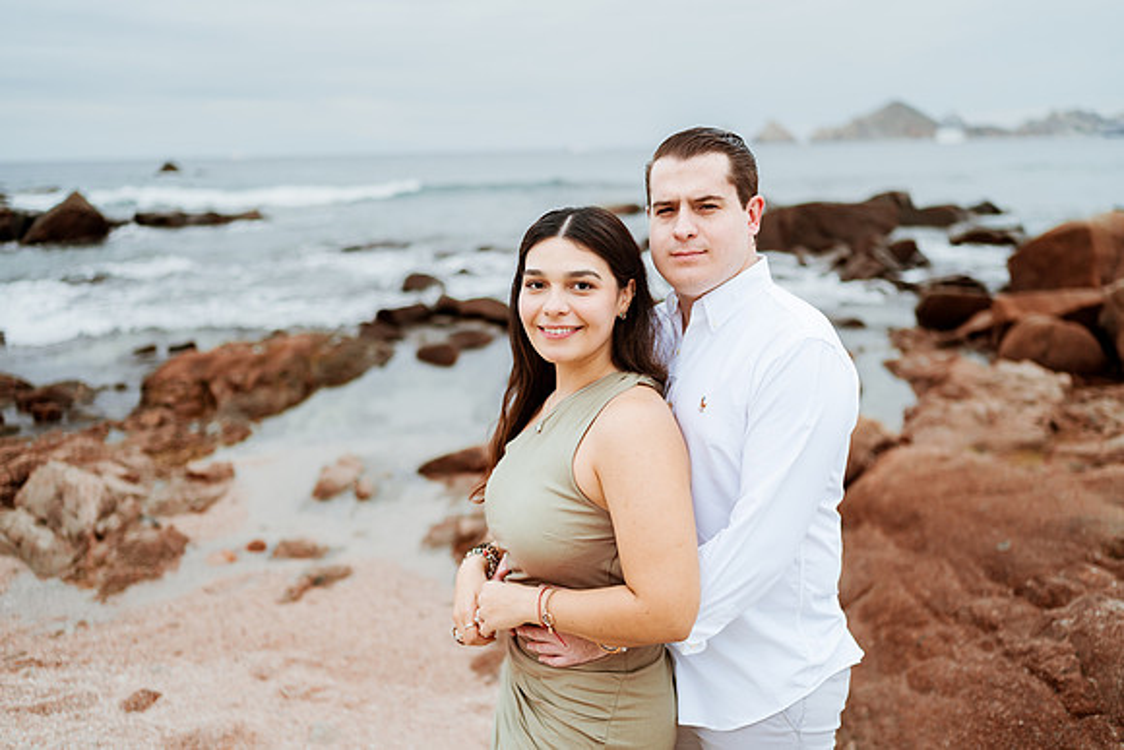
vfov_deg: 37.9
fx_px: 1093
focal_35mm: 35
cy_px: 375
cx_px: 562
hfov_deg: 54.4
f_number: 1.8
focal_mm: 35
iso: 125
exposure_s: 1/640
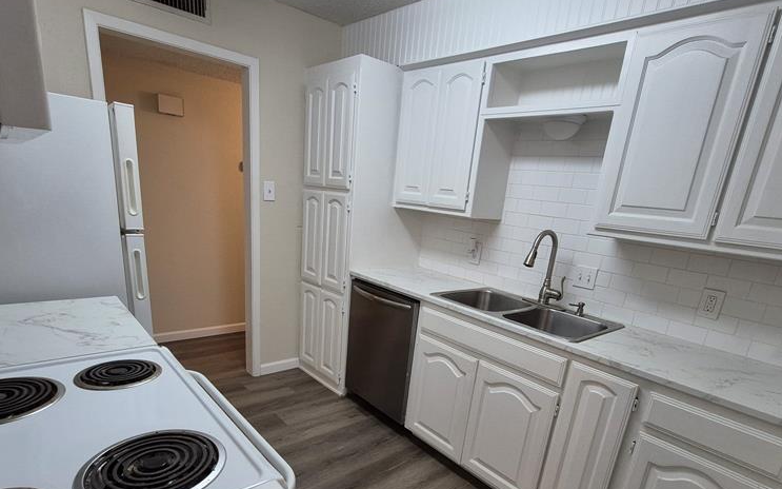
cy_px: 310
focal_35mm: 19
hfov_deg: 88.0
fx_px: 405
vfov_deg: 61.2
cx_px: 404
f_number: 2.2
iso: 250
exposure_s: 1/60
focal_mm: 1.74
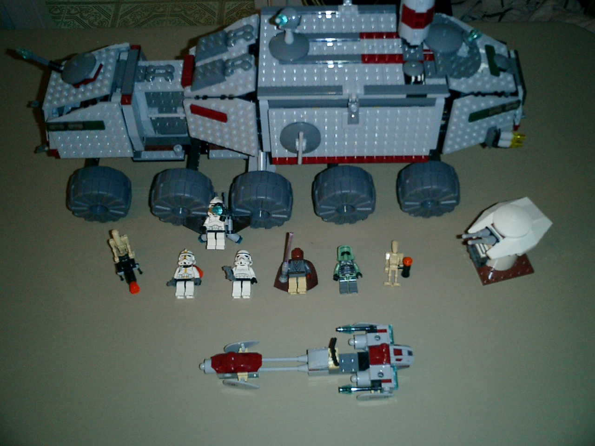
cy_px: 223
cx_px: 298
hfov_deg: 51.4
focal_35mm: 36
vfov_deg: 39.7
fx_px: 619
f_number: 3.2
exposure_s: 1/30
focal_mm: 7.5
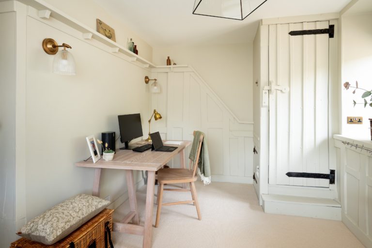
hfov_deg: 85.4
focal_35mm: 20
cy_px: 124
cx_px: 186
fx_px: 201
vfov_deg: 63.2
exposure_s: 1/3
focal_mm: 19.5
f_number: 8
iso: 100
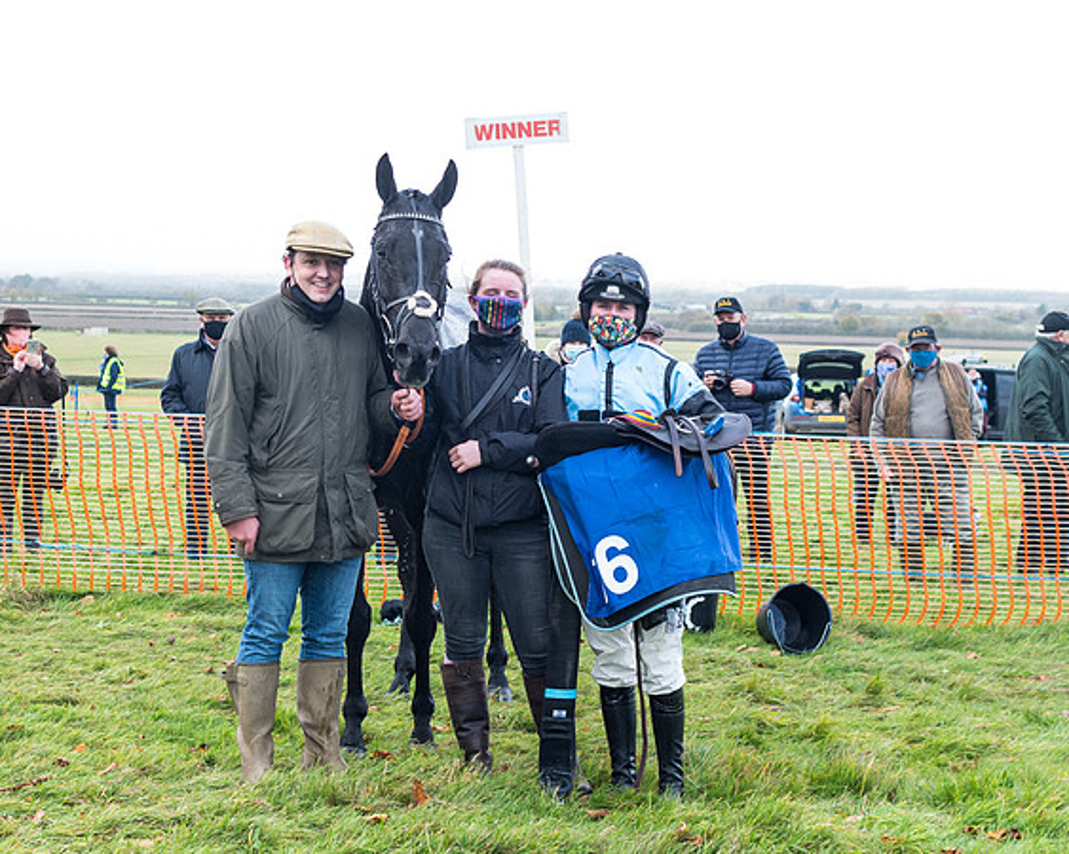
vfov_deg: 24.4
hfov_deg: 30.2
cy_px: 394
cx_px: 449
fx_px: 1977
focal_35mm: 63
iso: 1250
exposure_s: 1/1000
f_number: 5
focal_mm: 35
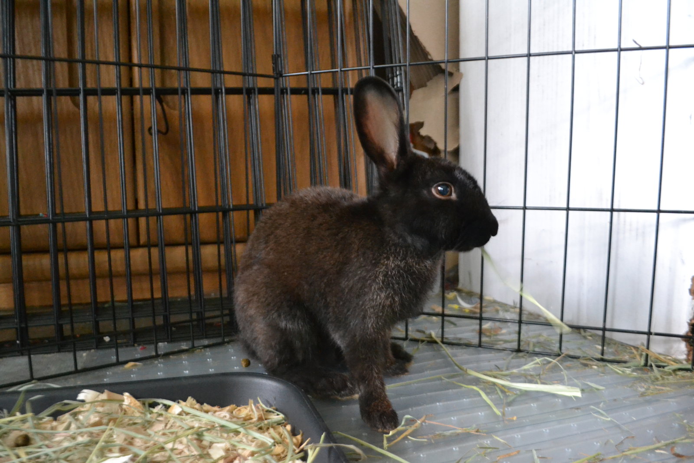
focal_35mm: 27
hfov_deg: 67.4
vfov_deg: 47.9
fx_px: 521
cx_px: 347
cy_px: 232
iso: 3200
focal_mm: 18
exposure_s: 1/40
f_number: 3.5
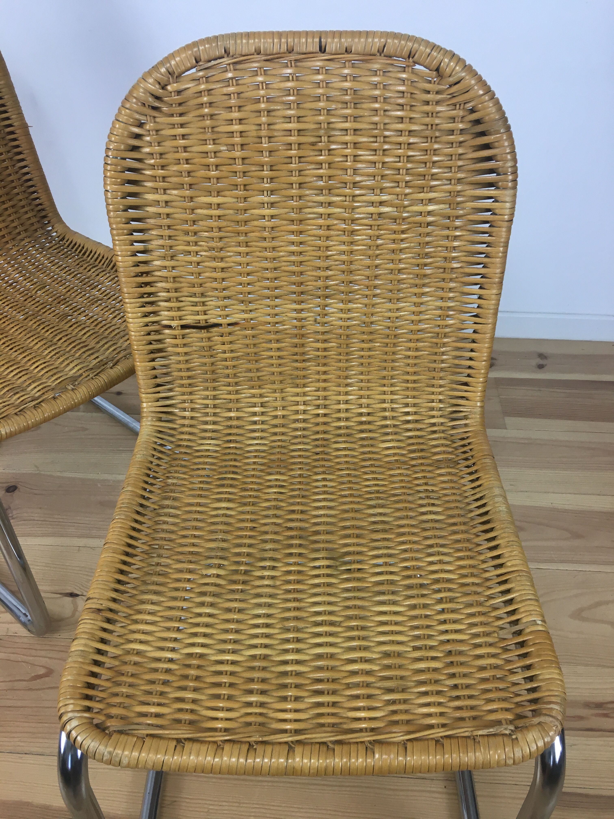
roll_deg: -1.1
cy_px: 410
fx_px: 686
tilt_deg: -42.0
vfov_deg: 61.7
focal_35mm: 29
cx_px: 307
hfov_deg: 48.2
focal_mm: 4.15
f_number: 2.2
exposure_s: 1/33
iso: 32
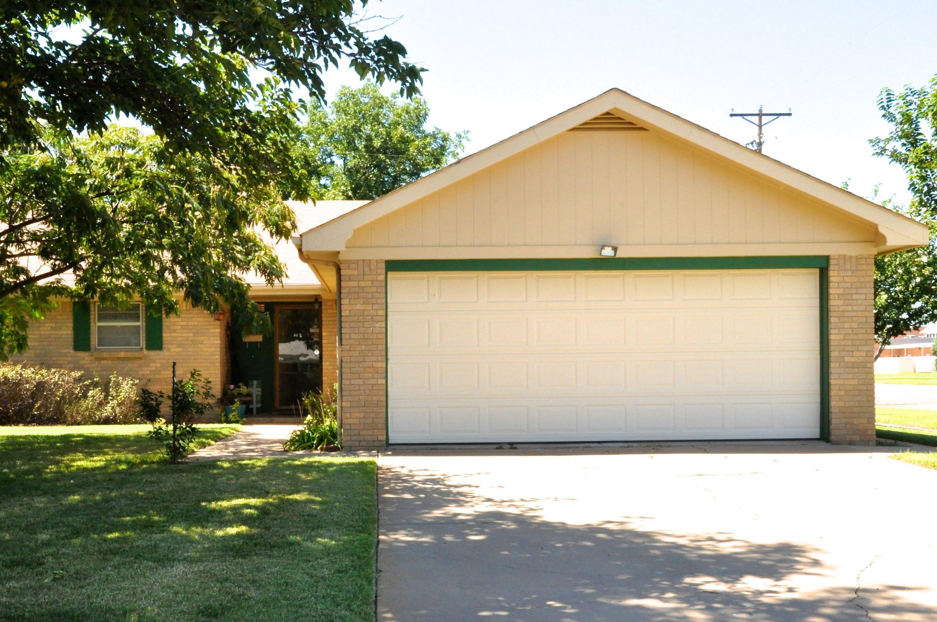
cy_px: 363
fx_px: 1170
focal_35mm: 45
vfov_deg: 29.7
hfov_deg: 43.5
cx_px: 380
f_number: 25
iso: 1600
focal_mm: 24
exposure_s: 1/200
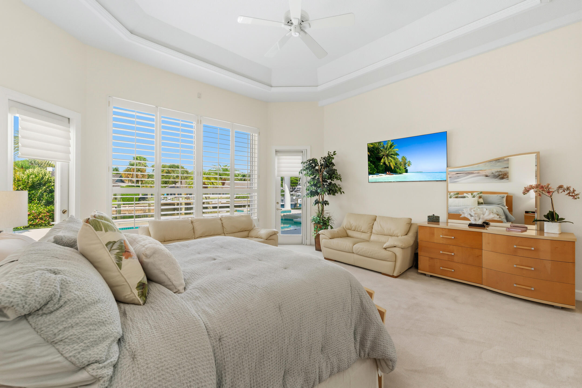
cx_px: 291
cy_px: 194
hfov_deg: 104.3
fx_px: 226
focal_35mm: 14
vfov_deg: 81.2
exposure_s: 1/25
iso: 250
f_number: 9
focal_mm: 14
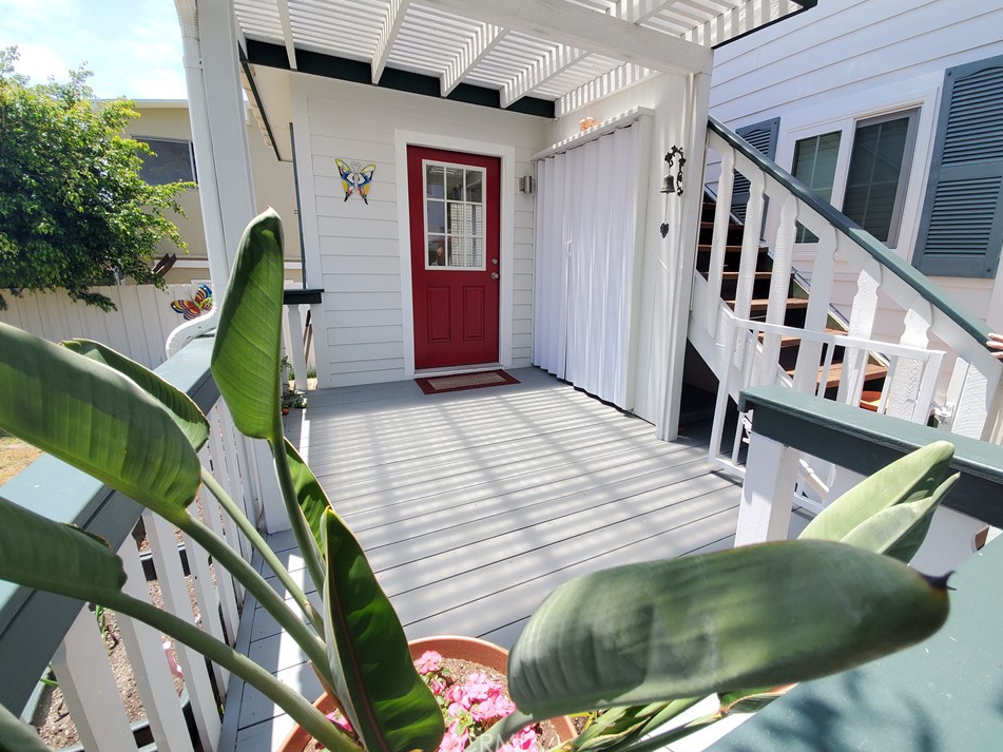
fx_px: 406
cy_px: 353
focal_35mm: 14
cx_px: 526
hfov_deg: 102.0
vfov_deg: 85.6
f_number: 2.2
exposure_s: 1/374
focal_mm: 1.8
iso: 50
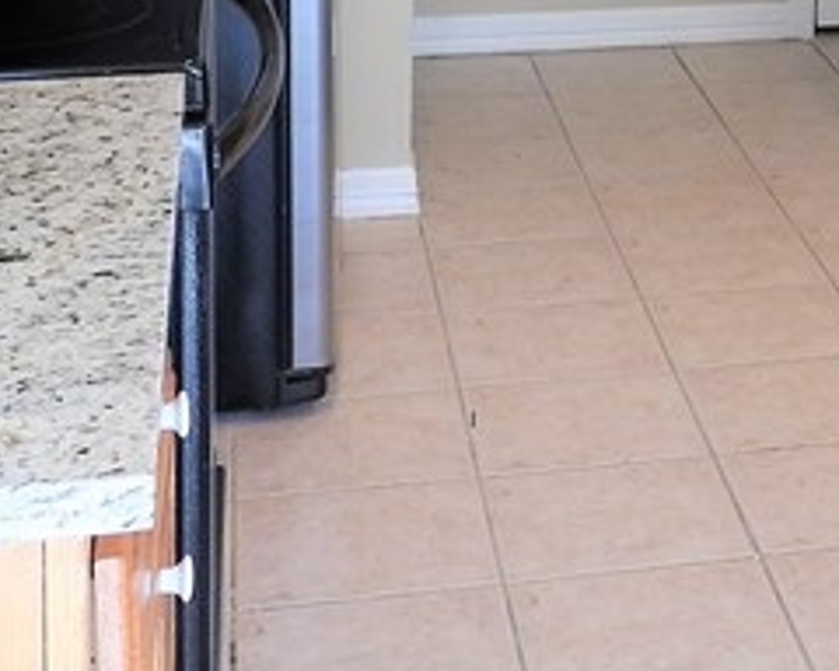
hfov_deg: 18.4
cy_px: -391
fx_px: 2483
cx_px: 940
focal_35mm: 100
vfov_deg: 14.2
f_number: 3.3
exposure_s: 1/30
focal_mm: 4.3
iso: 100
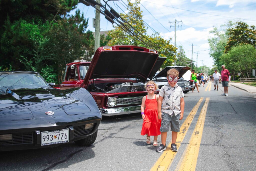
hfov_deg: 53.1
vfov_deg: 36.9
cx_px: 128
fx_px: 256
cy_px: 86
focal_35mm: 36
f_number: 2.8
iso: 500
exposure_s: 1/6400
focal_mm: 24
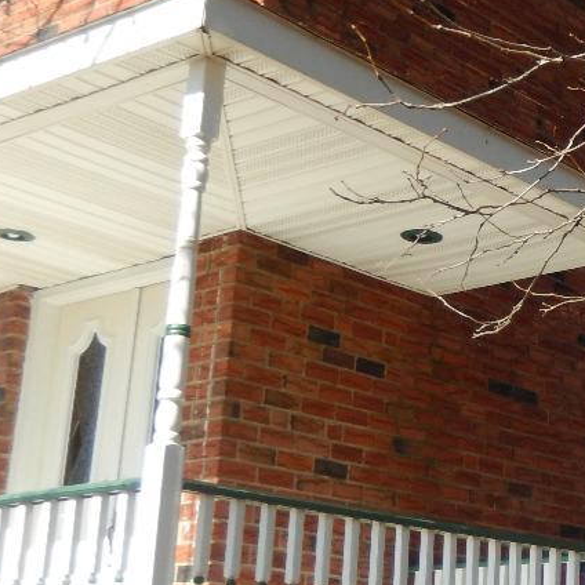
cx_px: 709
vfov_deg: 23.1
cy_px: 297
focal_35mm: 75
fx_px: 1434
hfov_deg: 21.4
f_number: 3.4
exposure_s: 1/800
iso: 125
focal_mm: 4.5
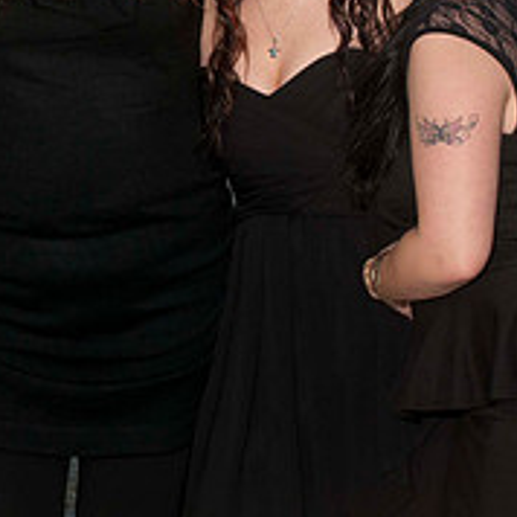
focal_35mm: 183
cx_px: 12
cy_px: 7
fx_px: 3092
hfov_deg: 9.5
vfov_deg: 9.5
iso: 100
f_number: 6.3
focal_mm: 44
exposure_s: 1/60
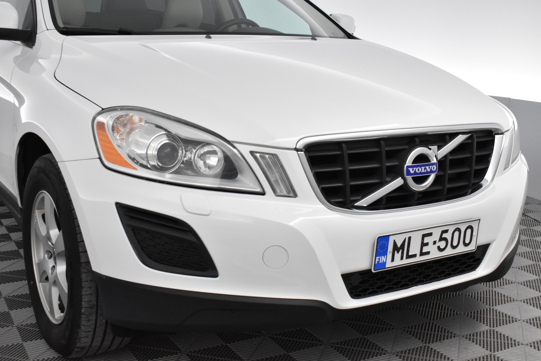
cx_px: 270
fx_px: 676
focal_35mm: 45
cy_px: 180
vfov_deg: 29.9
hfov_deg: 43.6
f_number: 5.6
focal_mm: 30
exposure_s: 1/125
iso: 3200
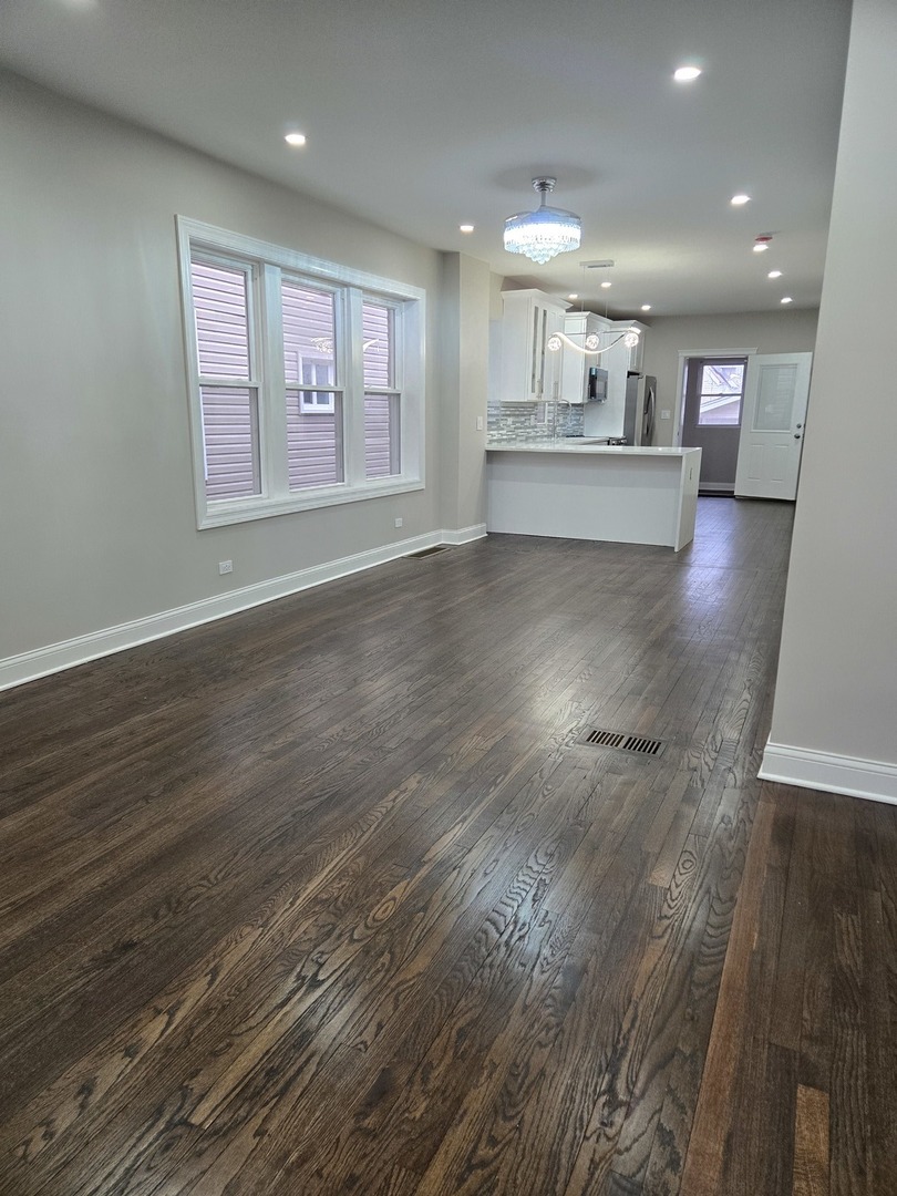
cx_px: 448
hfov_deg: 58.9
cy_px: 598
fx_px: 795
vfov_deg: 73.9
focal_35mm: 23
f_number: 1.8
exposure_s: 1/180
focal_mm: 5.4
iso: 200
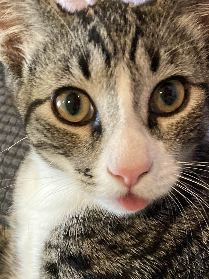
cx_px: 81
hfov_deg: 27.5
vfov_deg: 33.9
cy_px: 258
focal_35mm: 53
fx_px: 427
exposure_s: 1/30
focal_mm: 3.99
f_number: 1.8
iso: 320
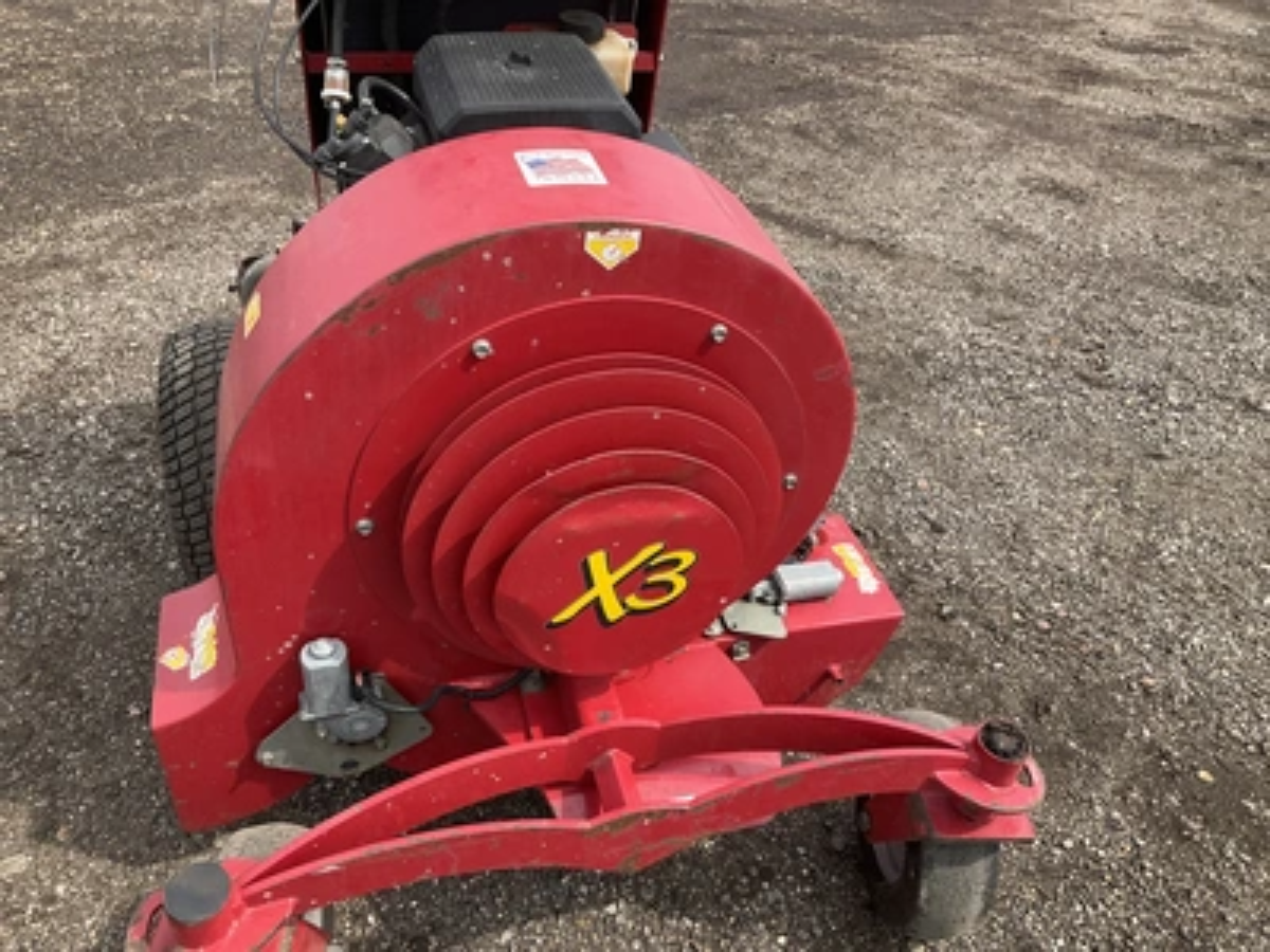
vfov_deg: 48.2
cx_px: 635
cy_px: 476
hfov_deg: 61.7
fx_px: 1064
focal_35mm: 29
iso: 25
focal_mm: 3
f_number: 1.8
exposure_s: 1/635
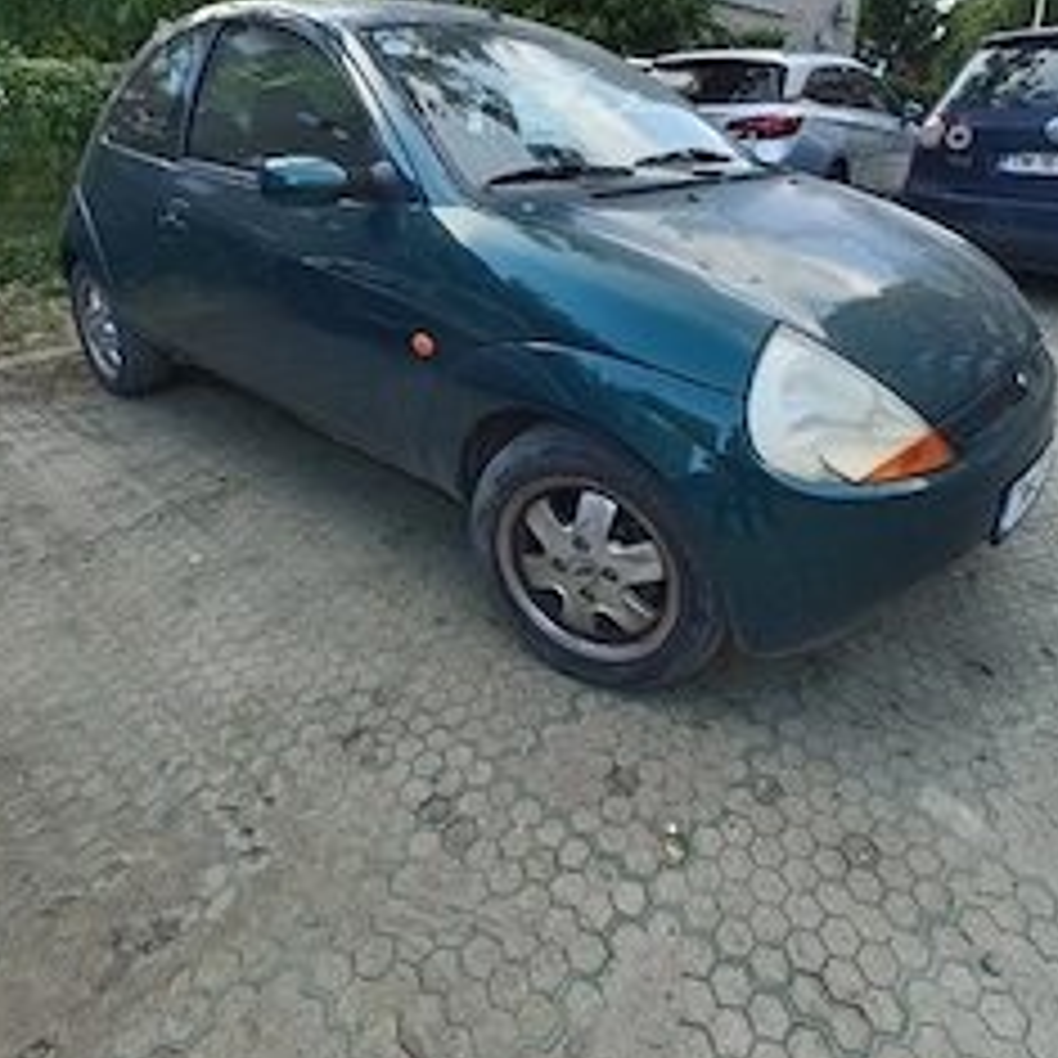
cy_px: 360
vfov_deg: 70.2
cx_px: 612
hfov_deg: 71.7
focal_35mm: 21
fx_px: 726
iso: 70
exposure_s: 1/100
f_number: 2.2
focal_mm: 2.15
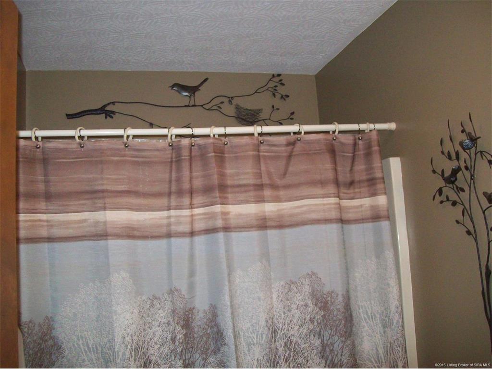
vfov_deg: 39.7
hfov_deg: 51.4
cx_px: 246
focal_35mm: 36
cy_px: 184
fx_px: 512
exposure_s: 1/64
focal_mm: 6
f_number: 2.7
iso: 200
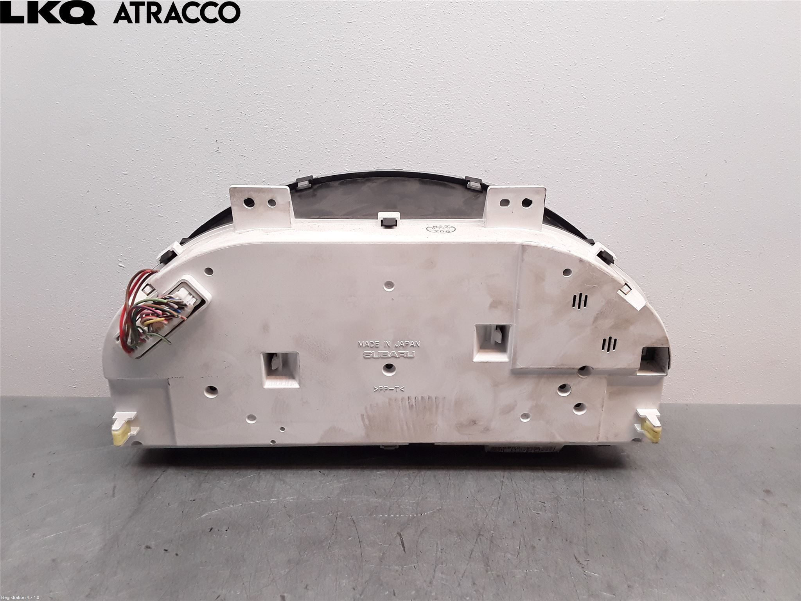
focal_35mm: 28
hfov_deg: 63.4
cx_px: 400
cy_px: 300
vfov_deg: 49.7
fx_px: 648
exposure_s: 1/131
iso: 100
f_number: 1.9
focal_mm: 2.91
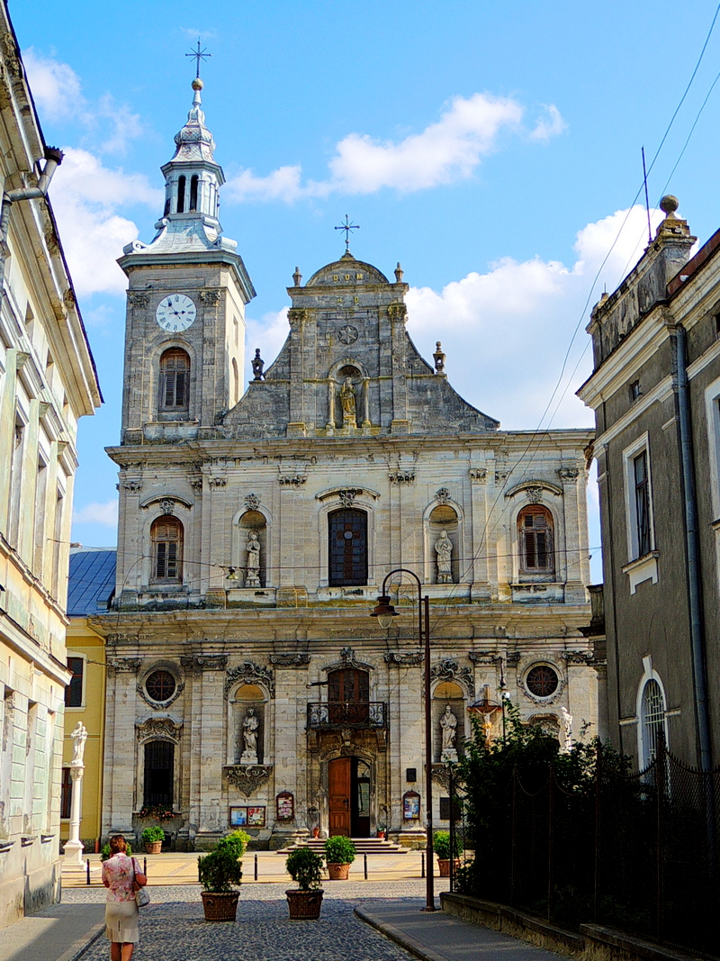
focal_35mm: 47
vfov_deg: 40.4
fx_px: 1304
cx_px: 360
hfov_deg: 30.9
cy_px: 480
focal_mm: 8.3
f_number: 3.5
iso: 100
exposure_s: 1/800
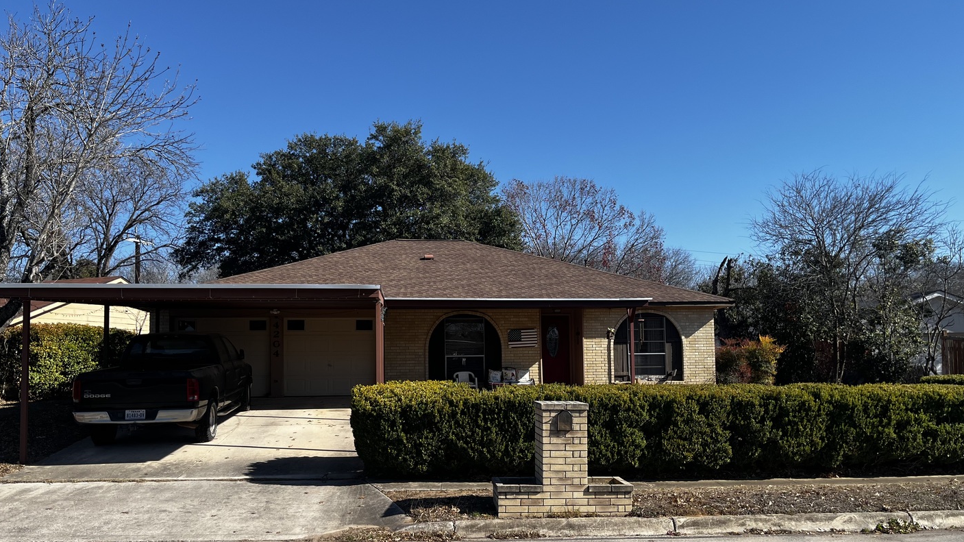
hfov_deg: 66.1
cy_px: 321
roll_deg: +1.4
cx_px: 484
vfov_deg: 40.0
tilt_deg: +3.8
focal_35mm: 29
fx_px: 741
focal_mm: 5.1
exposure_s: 1/2825
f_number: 1.6
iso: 50
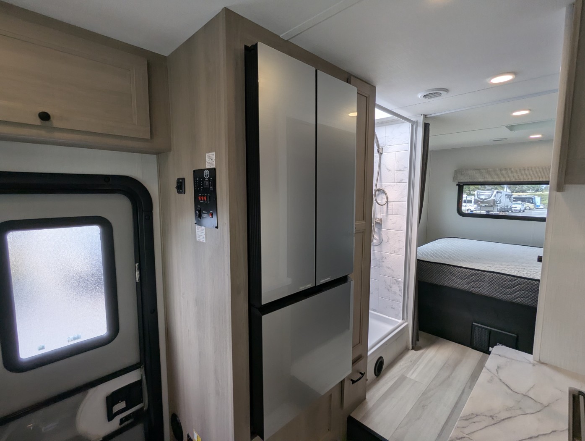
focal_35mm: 16
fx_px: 271
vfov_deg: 78.2
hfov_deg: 94.4
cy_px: 220
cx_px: 292
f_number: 2.2
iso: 52
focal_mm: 2.35
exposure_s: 1/184
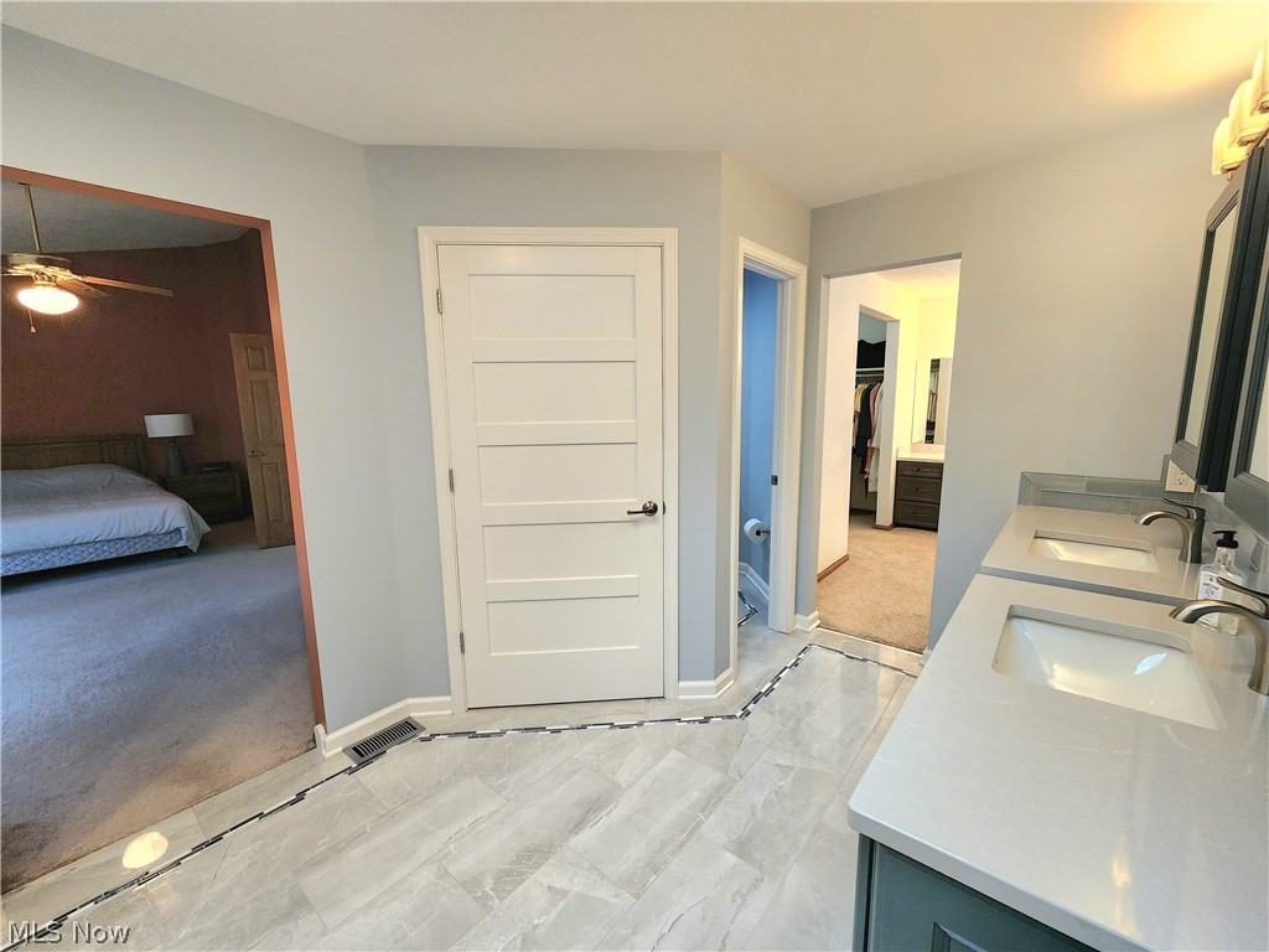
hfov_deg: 106.2
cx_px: 634
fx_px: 477
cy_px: 476
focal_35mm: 13
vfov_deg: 89.9
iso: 125
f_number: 2.2
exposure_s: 1/60.2
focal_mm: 2.2
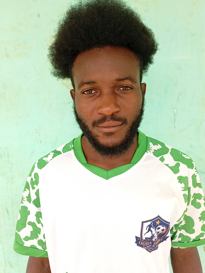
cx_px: 104
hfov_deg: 46.9
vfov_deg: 59.9
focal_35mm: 30
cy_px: 141
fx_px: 236
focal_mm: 3.98
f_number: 1.8
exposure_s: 1/50
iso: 81
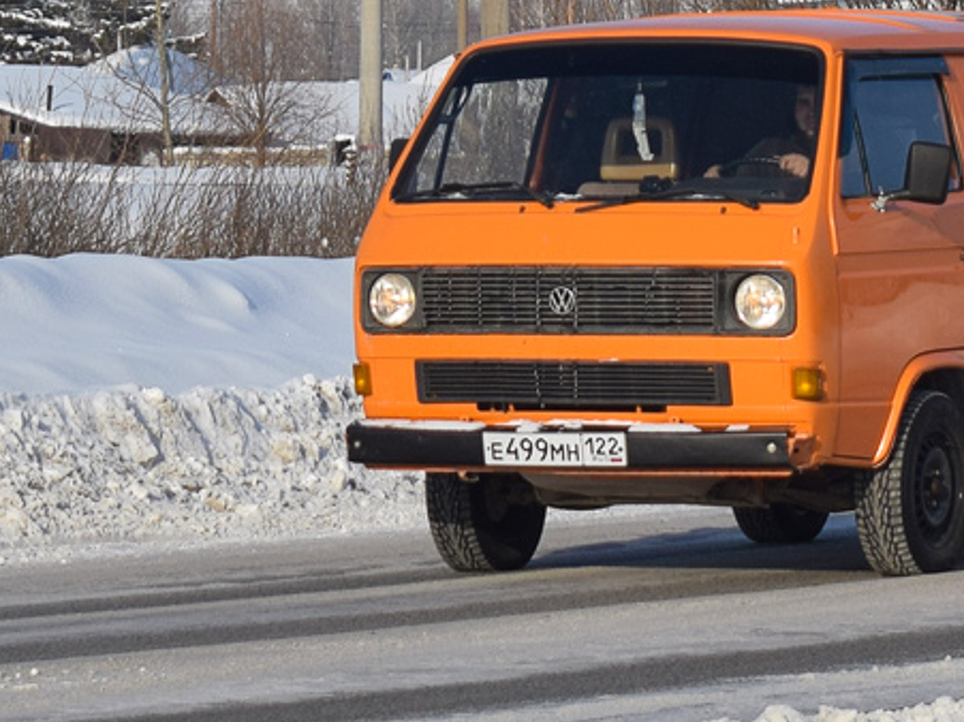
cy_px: 26
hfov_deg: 9.4
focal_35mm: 211
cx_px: 742
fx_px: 5882
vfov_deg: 7.0
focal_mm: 55
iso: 100
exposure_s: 1/800
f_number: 6.3
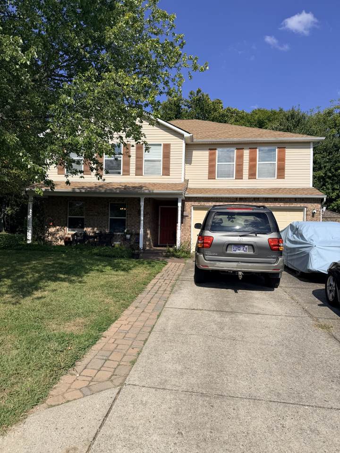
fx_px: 314
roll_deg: -2.6
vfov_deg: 71.6
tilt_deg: -1.2
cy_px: 226
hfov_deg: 56.8
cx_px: 170
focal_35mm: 24
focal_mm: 6.76
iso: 80
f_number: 1.78
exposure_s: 1/8130
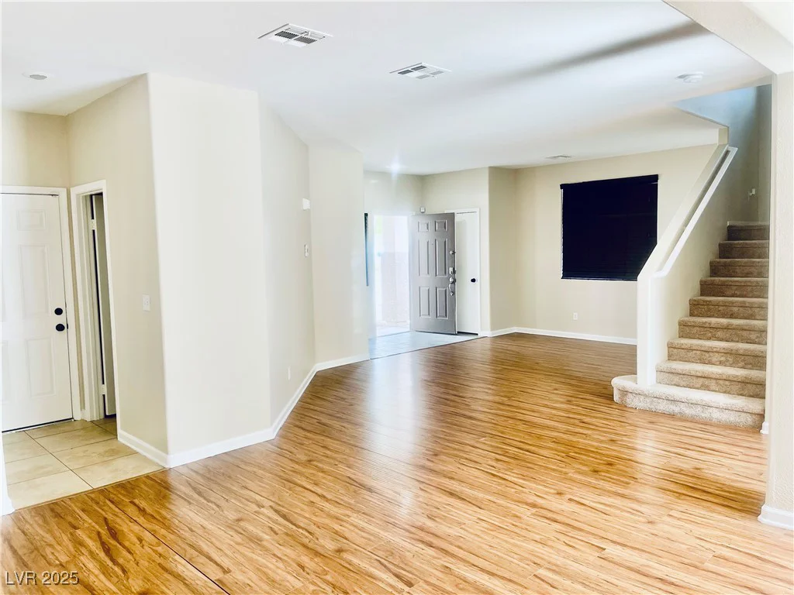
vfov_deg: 54.9
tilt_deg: -4.5
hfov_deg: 69.4
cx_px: 397
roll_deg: +1.0
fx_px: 573
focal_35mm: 25
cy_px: 298
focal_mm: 5.1
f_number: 1.6
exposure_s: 1/121
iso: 80
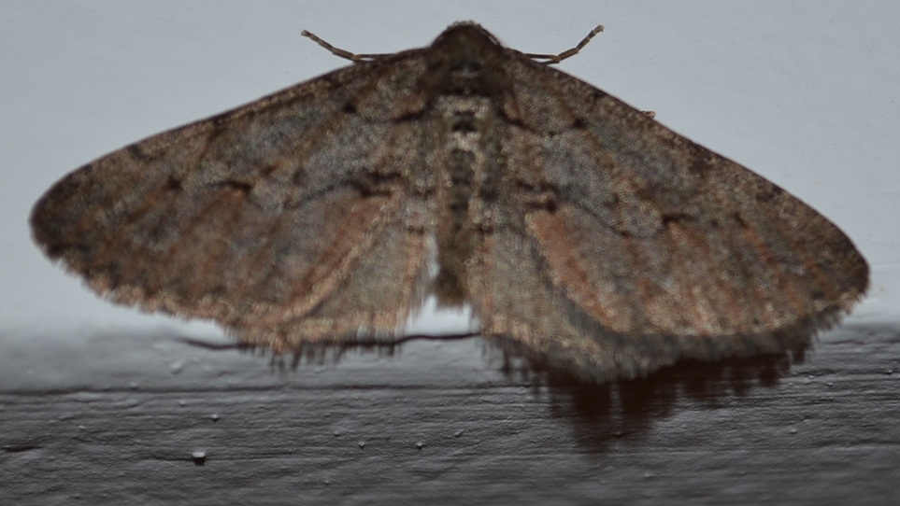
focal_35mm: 87
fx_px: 2065
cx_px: 450
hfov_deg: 24.6
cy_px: 239
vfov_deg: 14.0
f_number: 5.6
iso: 200
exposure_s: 1/30
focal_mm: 55
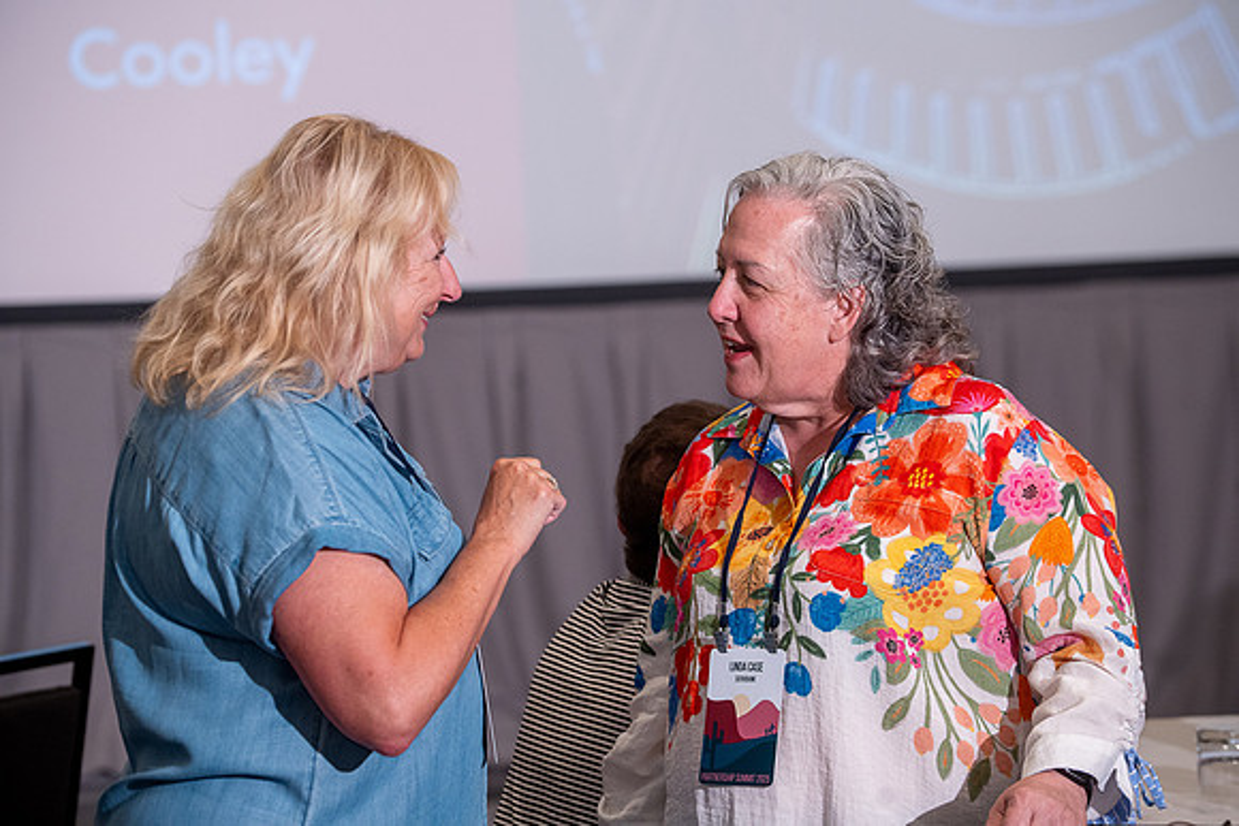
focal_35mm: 164
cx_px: 620
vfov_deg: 8.4
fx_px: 5645
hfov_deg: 12.5
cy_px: 413
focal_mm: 164
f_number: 5.6
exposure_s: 1/200
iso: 3200
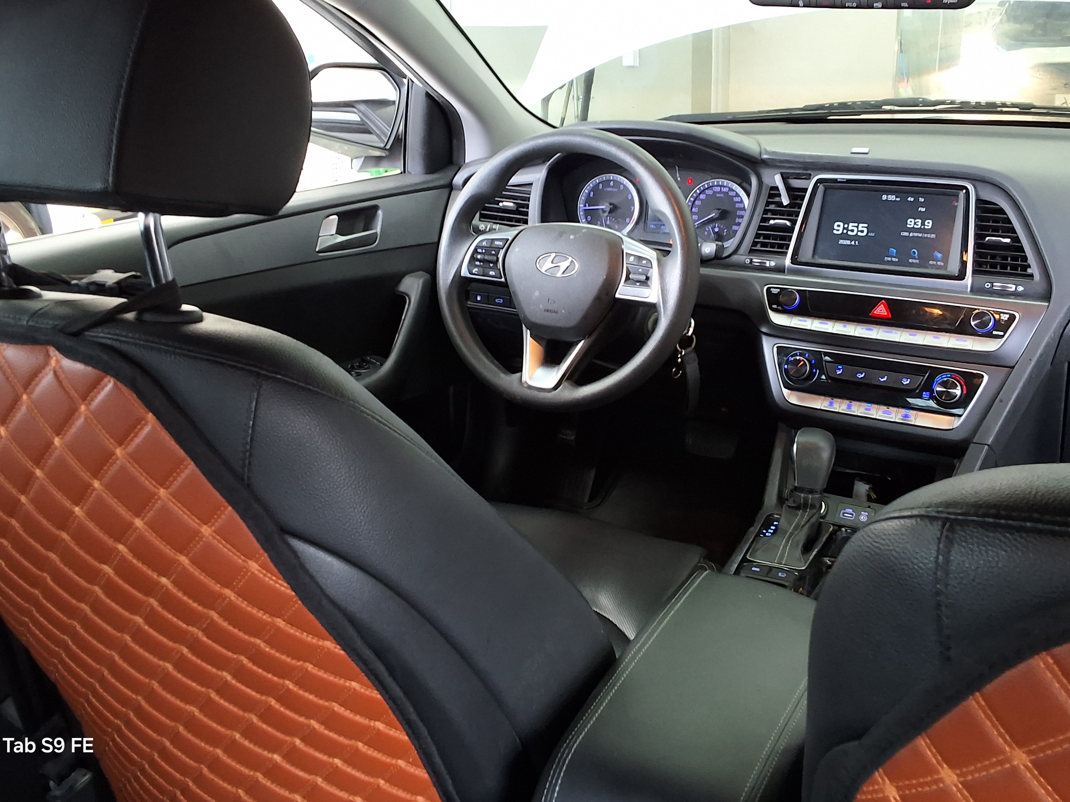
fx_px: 1113
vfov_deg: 39.3
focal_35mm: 36
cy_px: 287
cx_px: 578
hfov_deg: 51.3
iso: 125
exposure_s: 1/40
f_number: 1.9
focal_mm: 2.91
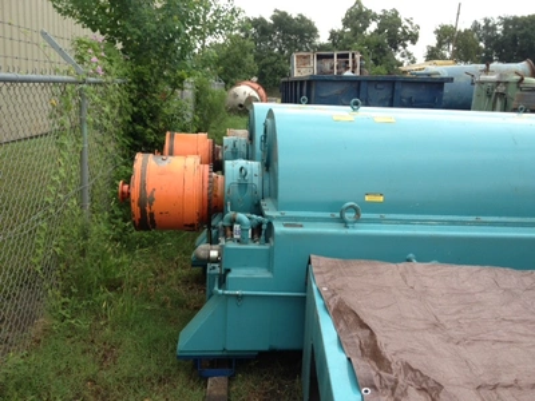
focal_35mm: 35
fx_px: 541
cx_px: 268
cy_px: 200
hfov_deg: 52.6
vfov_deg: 40.7
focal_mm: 4.28
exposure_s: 1/295
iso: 64
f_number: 2.4
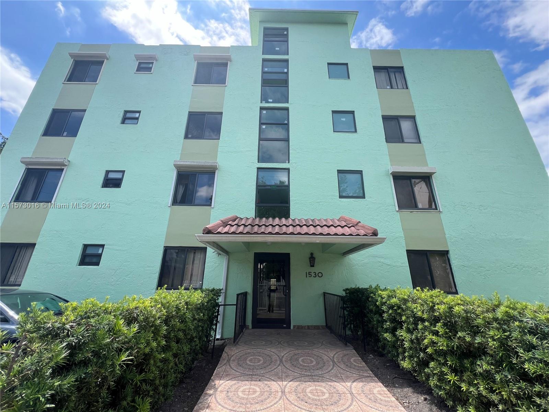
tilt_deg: +18.7
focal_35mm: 13
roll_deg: -1.0
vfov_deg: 89.9
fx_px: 206
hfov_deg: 106.2
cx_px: 274
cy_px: 206
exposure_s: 1/769
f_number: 1.8
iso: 32
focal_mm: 1.57
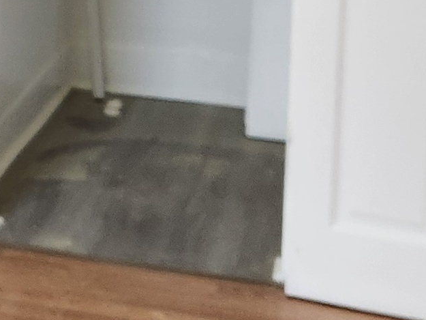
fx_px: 1391
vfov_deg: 12.4
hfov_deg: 16.2
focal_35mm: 113
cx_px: -178
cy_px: -171
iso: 200
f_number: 1.8
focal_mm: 5.4
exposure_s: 1/120
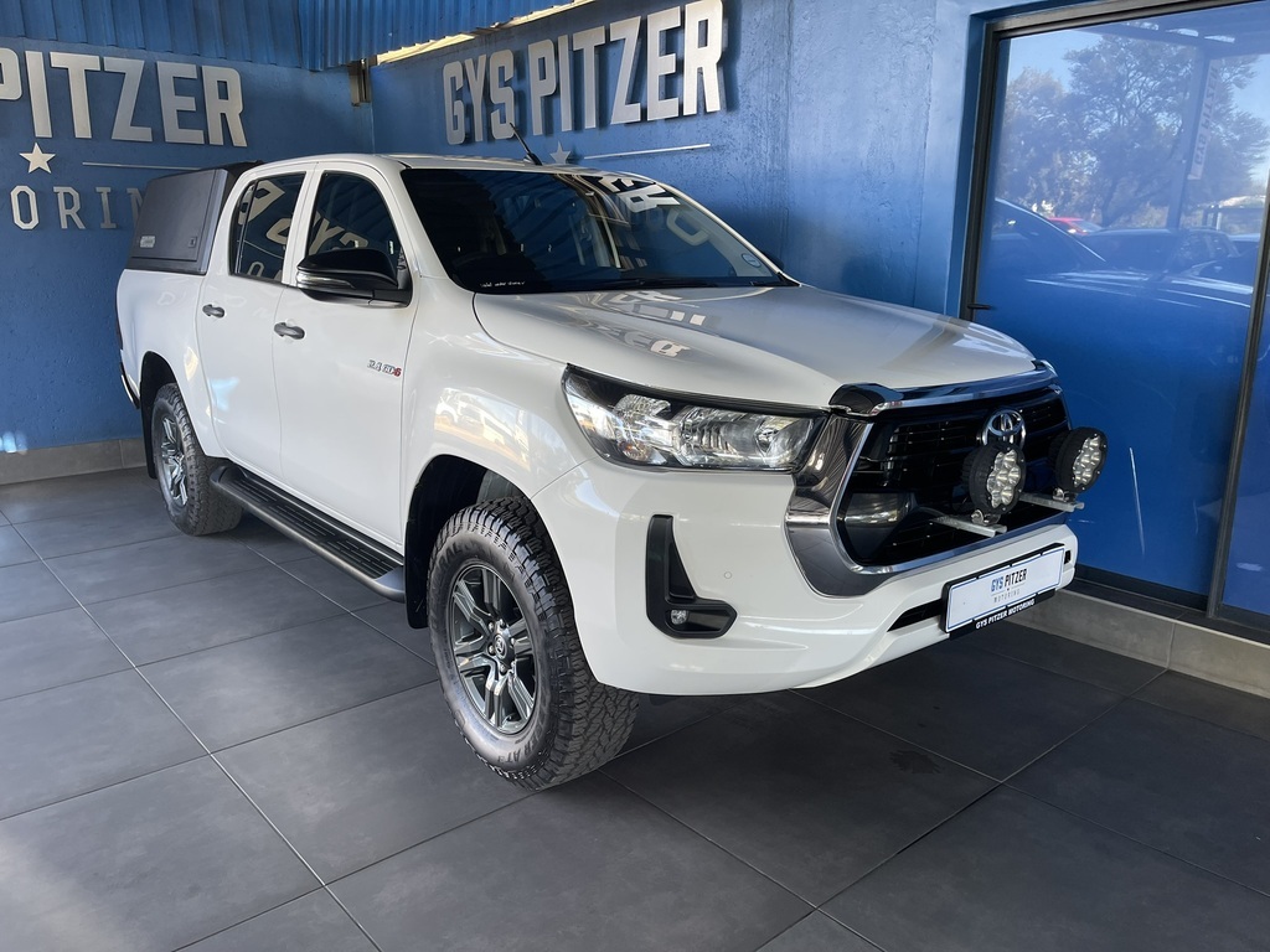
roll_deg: +0.5
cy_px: 476
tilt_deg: -15.0
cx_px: 635
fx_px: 917
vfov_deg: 54.9
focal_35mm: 25
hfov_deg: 69.4
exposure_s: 1/121
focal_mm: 5.1
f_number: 1.6
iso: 80
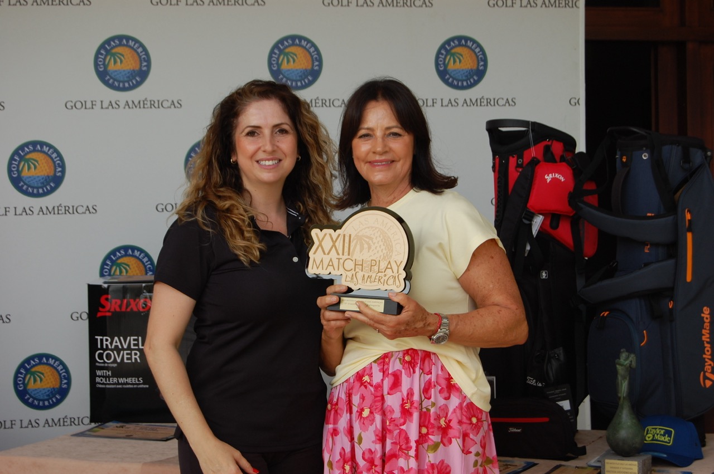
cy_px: 237
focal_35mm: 68
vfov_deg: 20.1
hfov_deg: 29.9
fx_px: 1338
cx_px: 357
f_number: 6.3
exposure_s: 1/160
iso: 200
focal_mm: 45
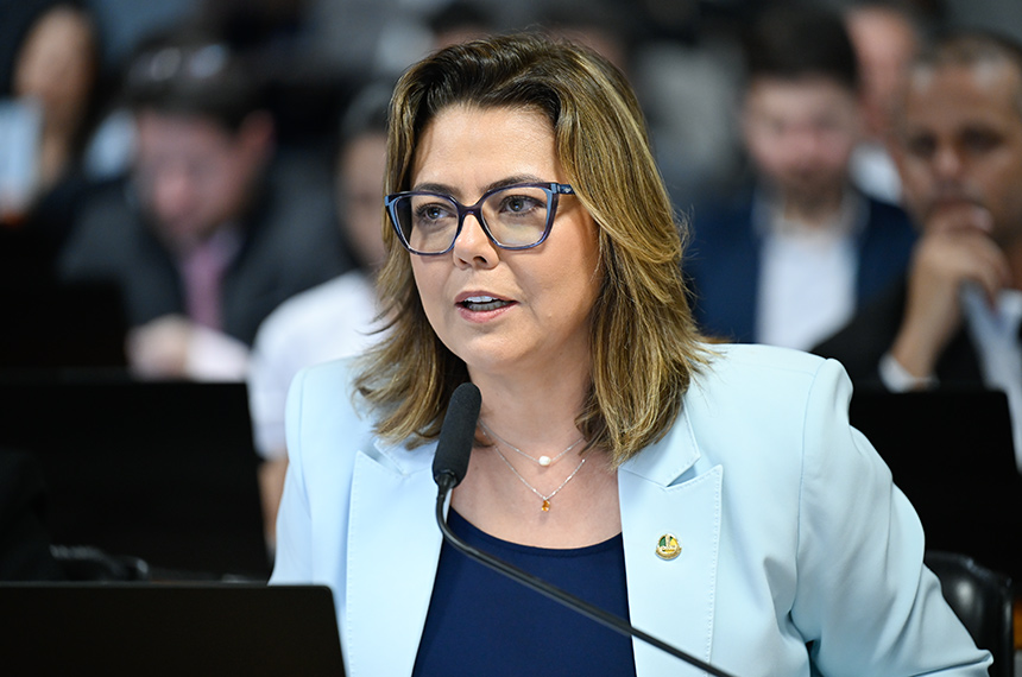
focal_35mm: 200
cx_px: 511
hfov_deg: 10.3
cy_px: 338
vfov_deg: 6.8
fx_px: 5667
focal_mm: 200
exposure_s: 1/160
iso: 2000
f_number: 2.8
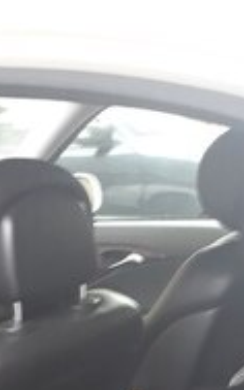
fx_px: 799
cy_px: 501
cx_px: 205
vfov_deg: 24.2
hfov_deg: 17.2
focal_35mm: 75
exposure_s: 1/33
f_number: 1.9
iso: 125
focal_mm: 3.6
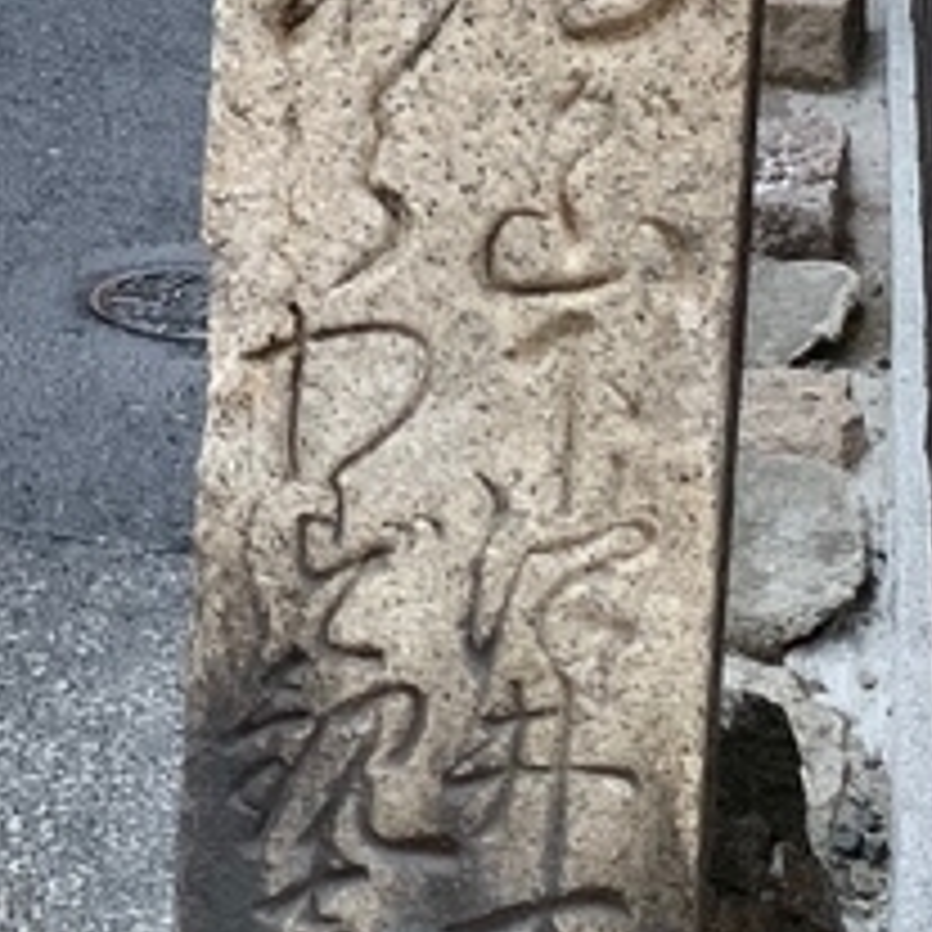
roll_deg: -1.3
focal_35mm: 133
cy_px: -162
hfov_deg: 13.0
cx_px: 27
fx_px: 4051
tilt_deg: -11.6
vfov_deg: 12.8
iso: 640
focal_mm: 4.25
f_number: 1.8
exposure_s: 1/30
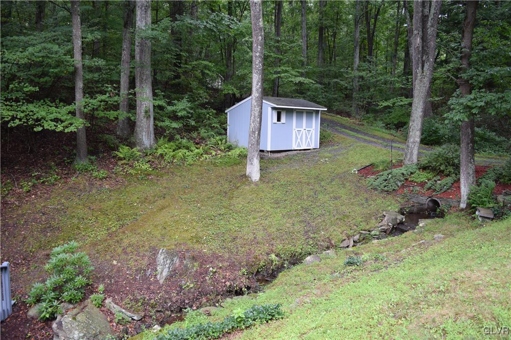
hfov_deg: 67.4
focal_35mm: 27
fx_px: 383
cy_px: 170
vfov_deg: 47.9
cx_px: 256
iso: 400
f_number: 4
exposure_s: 1/60
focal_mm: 18
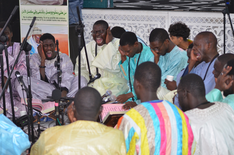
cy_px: 78
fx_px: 681
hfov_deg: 19.5
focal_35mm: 105
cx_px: 117
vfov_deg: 13.0
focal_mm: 70
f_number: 4
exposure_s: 1/60
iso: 800
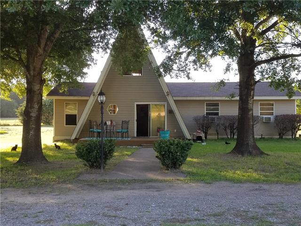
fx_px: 226
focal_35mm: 26
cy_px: 113
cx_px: 150
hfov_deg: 67.3
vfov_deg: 53.1
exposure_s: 1/316
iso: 50
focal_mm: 4.2
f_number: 1.7
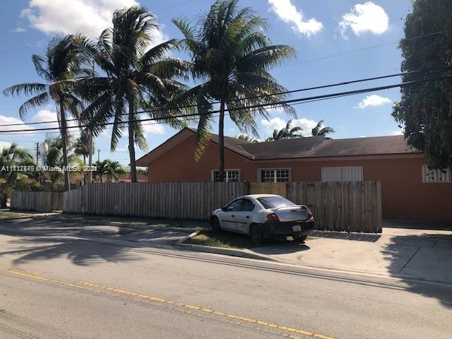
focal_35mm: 28
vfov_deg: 49.7
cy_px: 170
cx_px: 226
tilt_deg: +2.2
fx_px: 366
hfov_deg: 63.4
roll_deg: +0.3
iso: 20
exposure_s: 1/2558
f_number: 1.8
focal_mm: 3.99
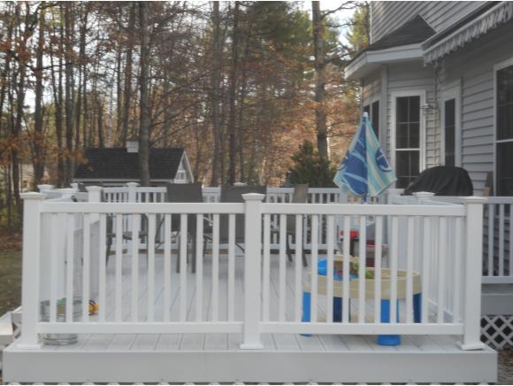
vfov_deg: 27.1
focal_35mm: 54
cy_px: 193
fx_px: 801
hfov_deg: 35.5
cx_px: 256
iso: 80
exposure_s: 1/160
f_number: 4.8
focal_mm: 9.8
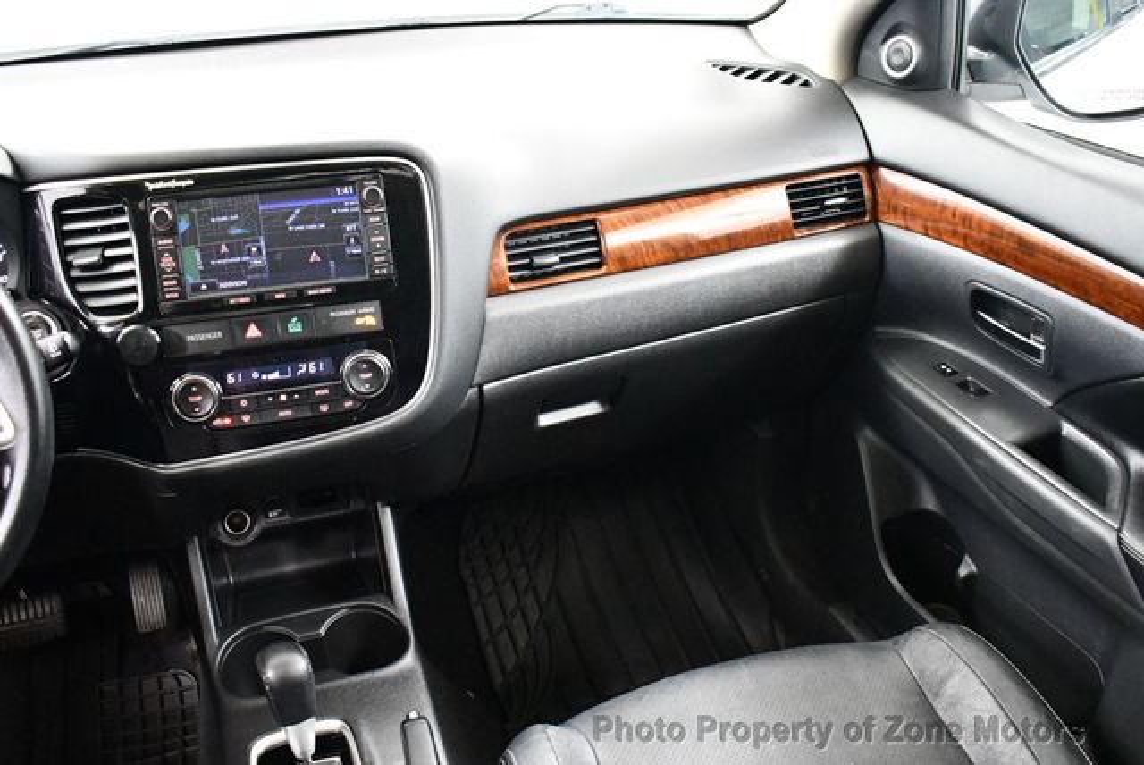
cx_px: 572
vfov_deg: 36.9
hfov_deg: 53.1
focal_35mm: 36
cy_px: 382
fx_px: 1145
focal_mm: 18
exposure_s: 1/60
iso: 8000
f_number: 3.5
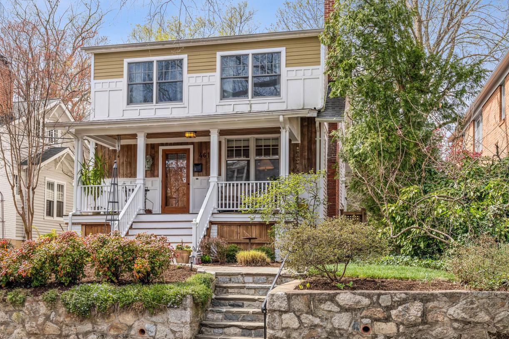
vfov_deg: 32.9
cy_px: 176
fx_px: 574
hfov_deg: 47.7
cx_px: 213
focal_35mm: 41
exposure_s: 1/200
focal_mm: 34.5
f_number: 8
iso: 200
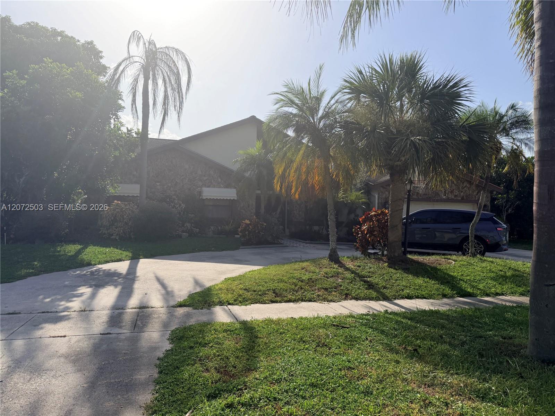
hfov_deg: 71.6
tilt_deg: +0.5
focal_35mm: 24
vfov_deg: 56.8
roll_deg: -1.1
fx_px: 385
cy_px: 208
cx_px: 278
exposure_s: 1/9091
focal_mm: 6.76
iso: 100
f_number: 1.78
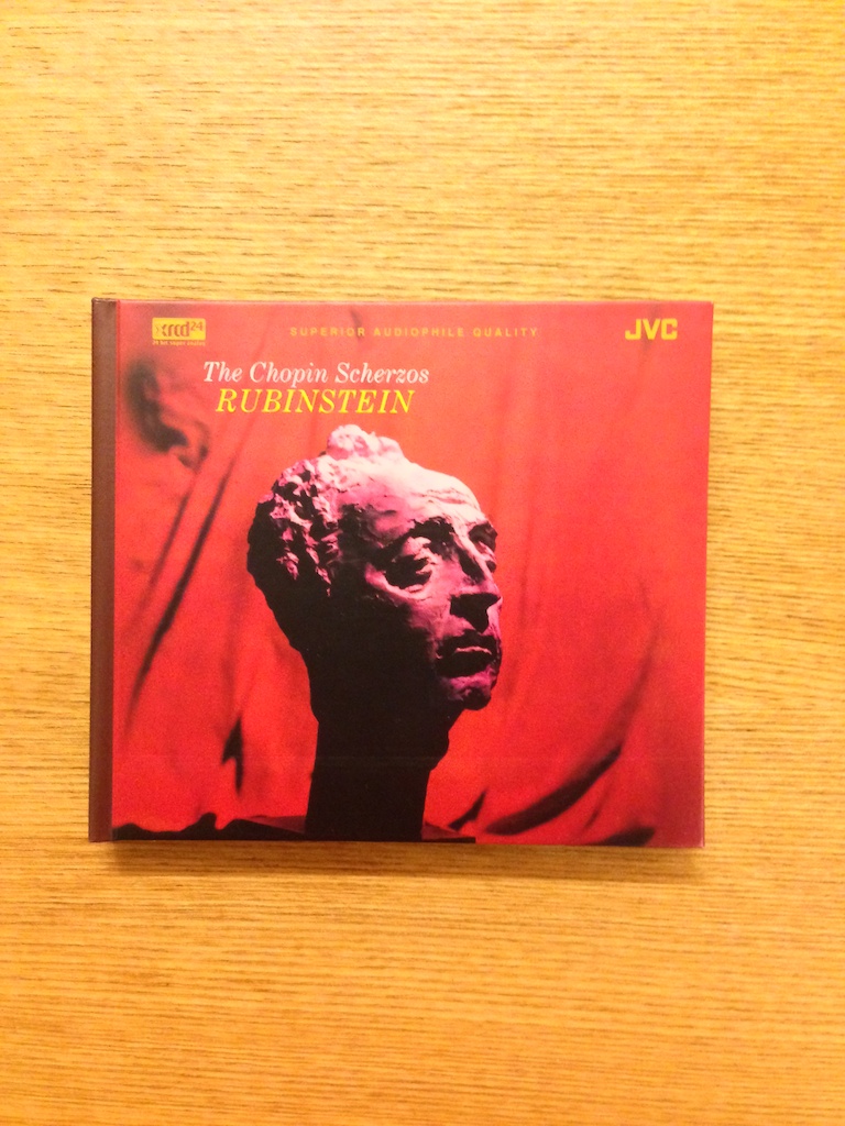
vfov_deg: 55.4
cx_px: 422
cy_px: 563
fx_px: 1074
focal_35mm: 33
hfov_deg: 42.9
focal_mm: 4.12
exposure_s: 1/15
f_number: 2.4
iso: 640
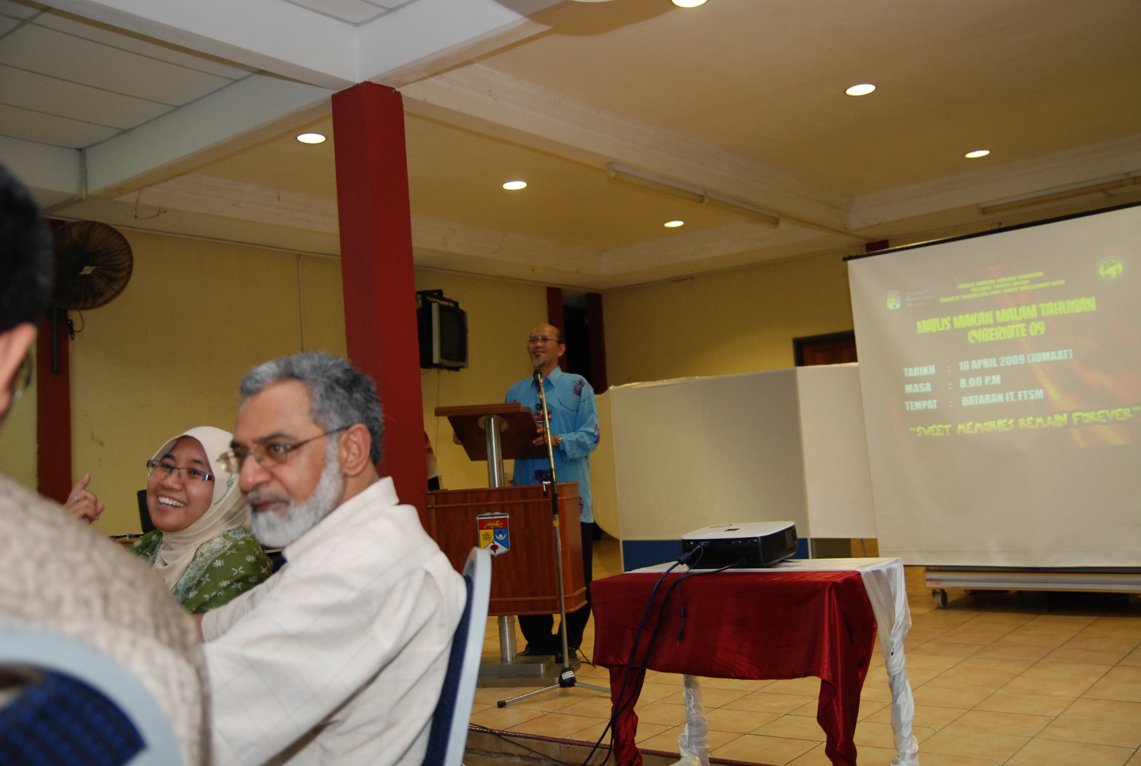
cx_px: 570
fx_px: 1048
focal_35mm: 33
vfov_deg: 40.1
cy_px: 383
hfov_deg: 57.1
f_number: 2.8
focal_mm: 22
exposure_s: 1/60
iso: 500
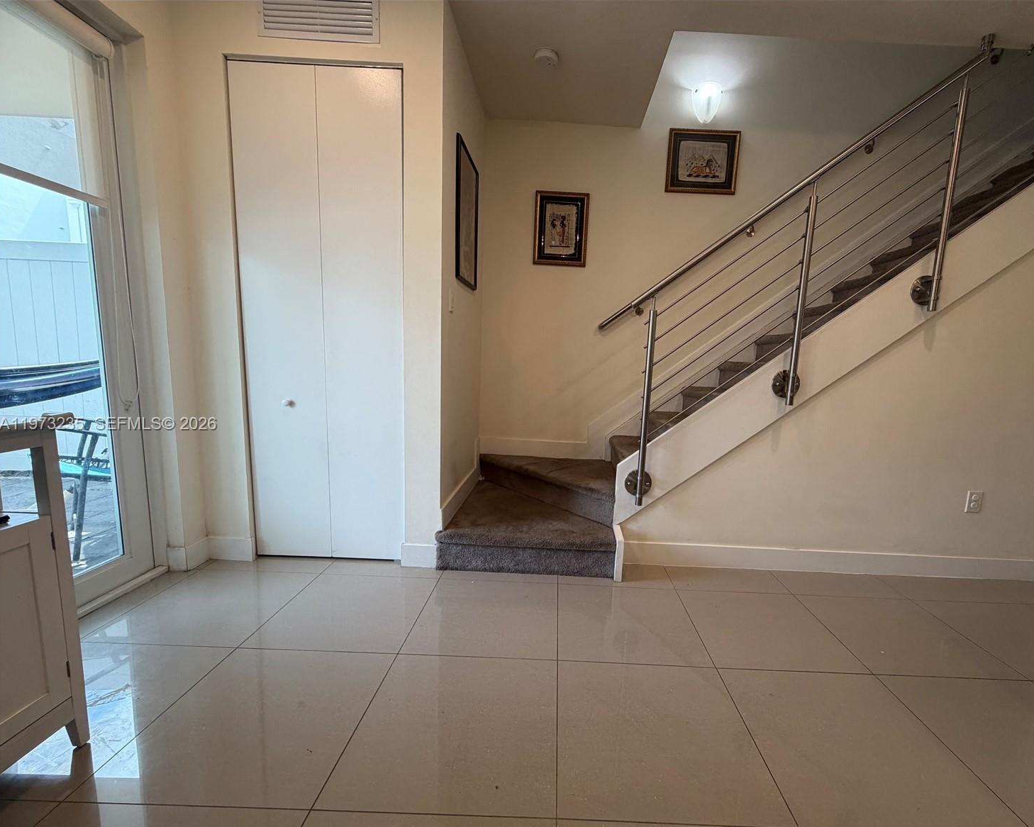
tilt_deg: -7.9
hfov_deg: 96.6
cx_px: 563
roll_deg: -2.8
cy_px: 425
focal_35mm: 15
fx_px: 459
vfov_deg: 84.0
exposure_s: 1/120
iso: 160
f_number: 2.2
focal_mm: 2.22
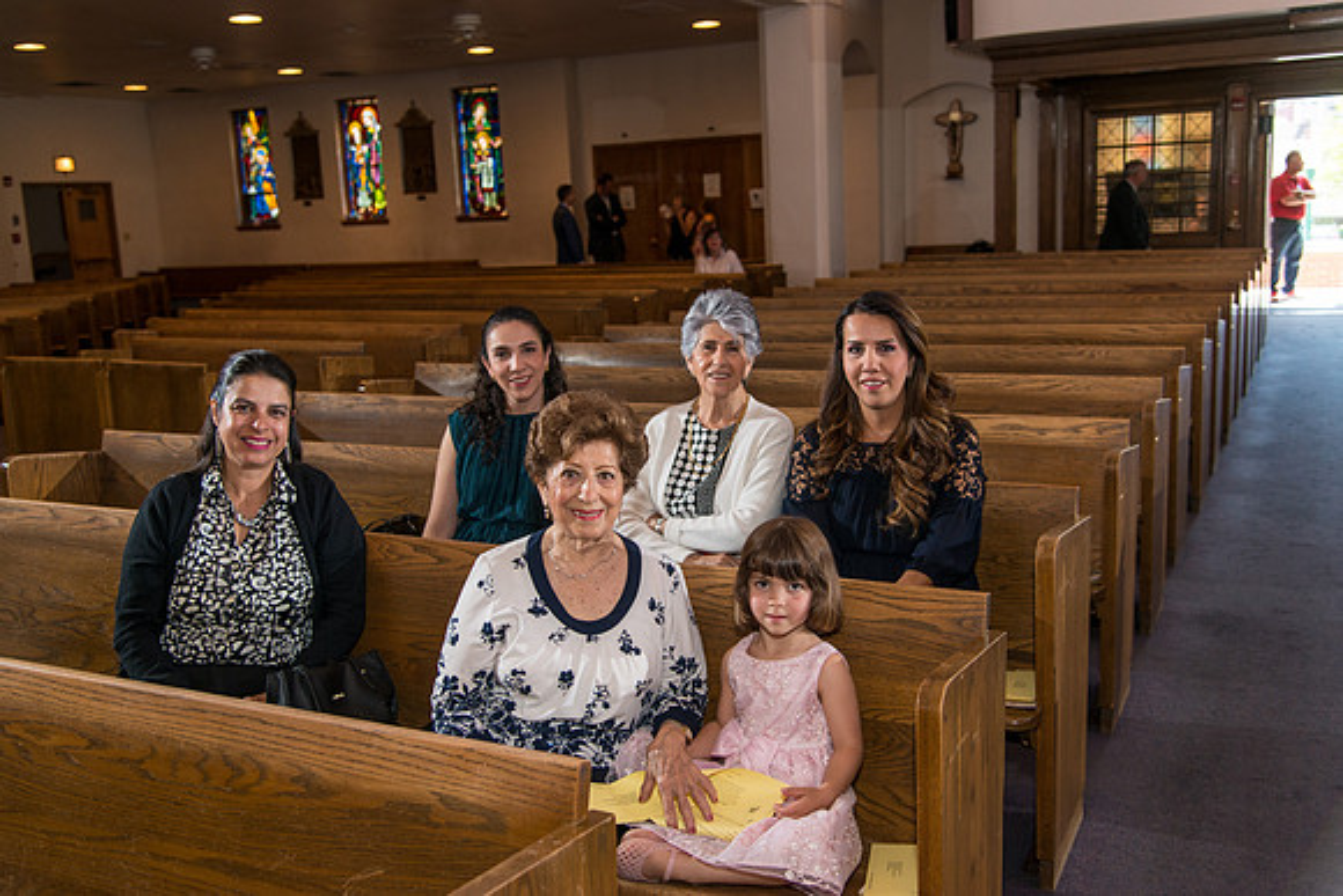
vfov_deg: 37.9
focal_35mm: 35
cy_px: 448
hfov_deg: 54.4
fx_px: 1306
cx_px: 672
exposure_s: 1/160
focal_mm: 35
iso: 640
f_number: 4
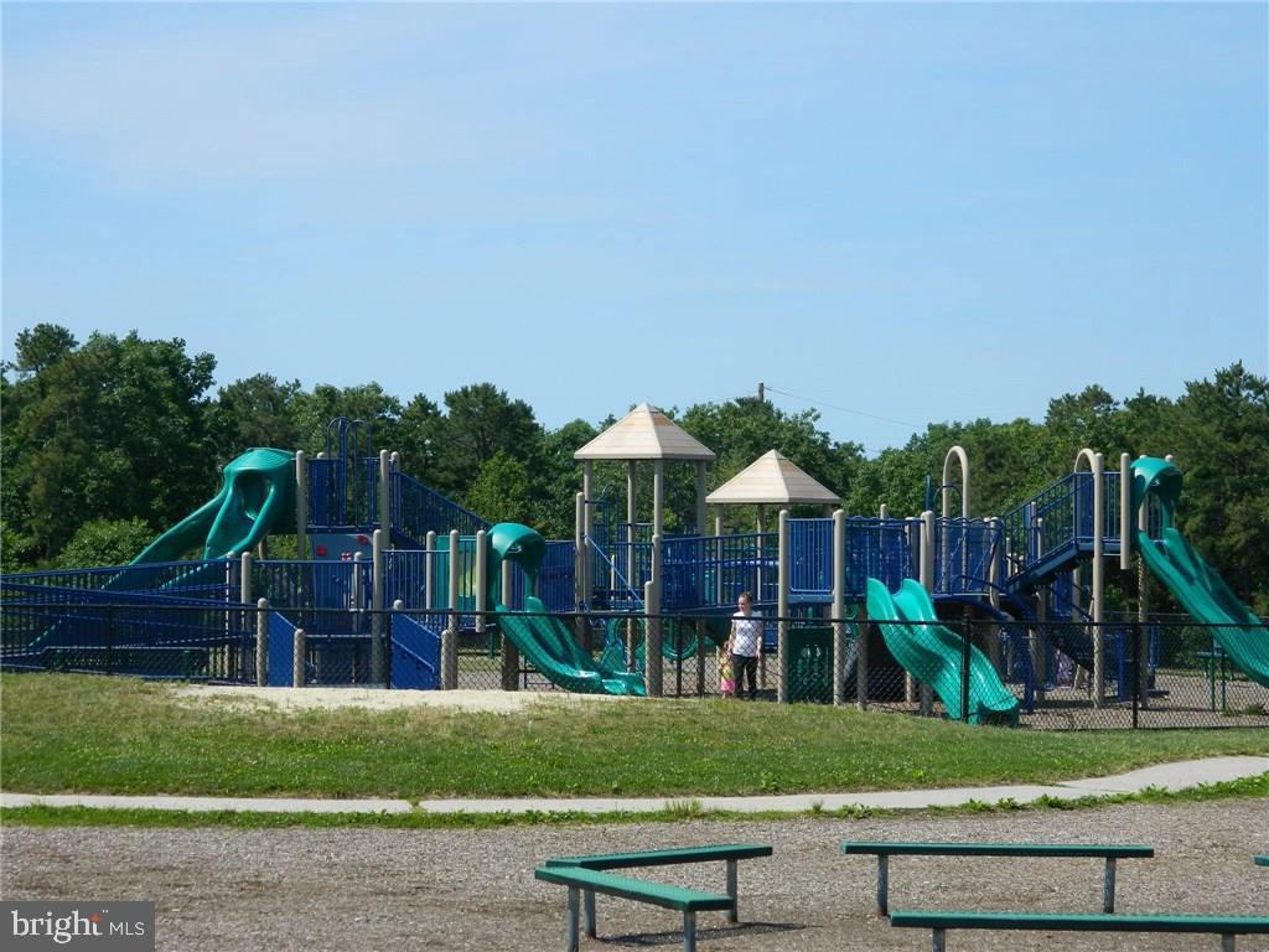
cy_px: 476
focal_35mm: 103
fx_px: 3776
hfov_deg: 19.1
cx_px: 634
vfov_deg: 14.4
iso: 80
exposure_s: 1/640
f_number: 4.5
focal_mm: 18.6
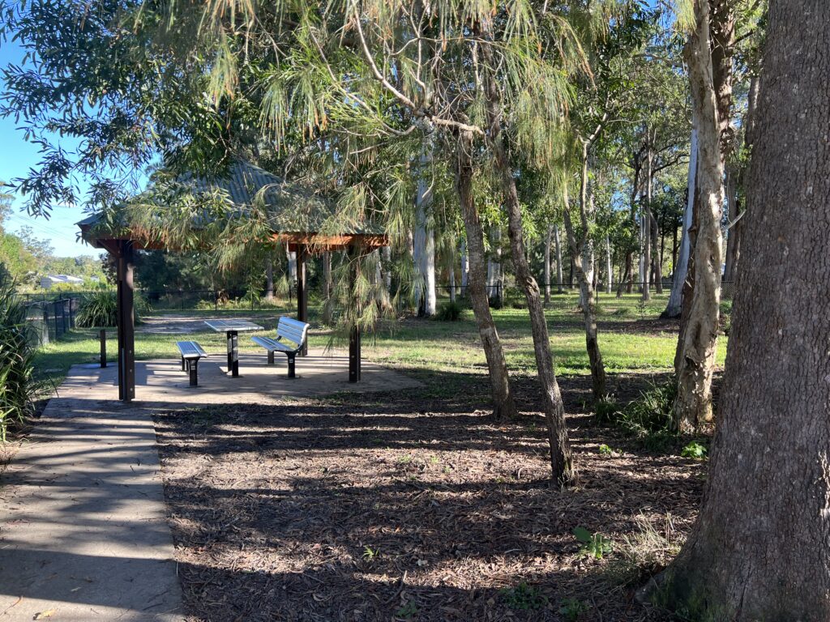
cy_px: 311
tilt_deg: -3.6
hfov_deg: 67.3
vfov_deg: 53.1
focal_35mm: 26
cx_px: 415
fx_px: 623
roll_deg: +0.0
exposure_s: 1/389
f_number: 1.5
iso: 50
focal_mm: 5.7
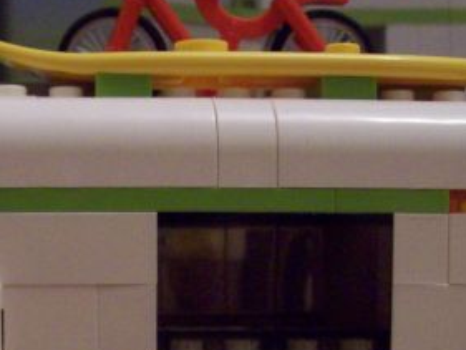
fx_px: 1104
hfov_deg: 23.4
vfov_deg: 17.6
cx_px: 78
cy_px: 348
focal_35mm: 82
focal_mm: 6
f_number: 2.7
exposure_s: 1/8
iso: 200
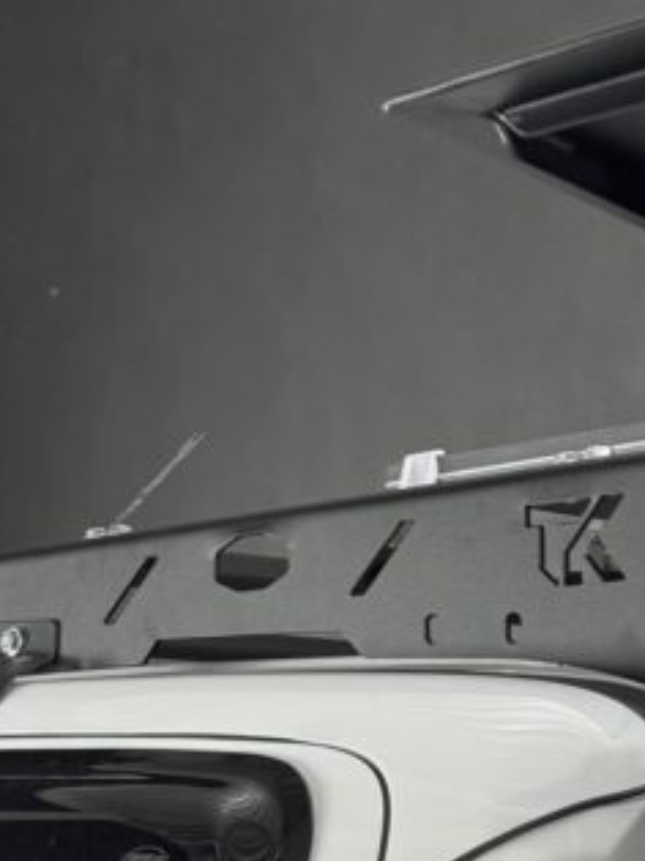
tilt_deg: +4.0
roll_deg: -0.9
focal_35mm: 122
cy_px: 692
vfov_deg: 16.0
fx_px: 3033
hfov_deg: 12.0
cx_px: 27
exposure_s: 1/25
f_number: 1.78
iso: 500
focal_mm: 6.76
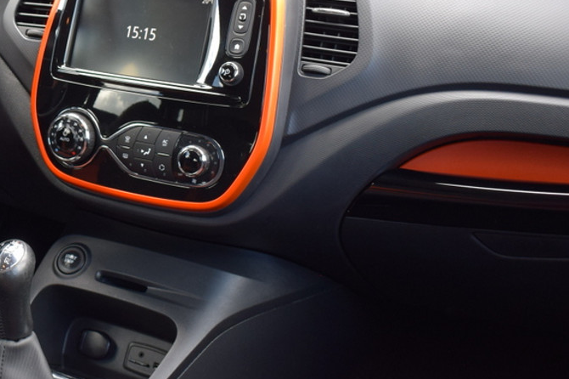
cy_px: 80
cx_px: -4
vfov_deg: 19.5
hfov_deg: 27.5
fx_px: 1090
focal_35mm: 69
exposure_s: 1/80
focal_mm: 22
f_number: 4.5
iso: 400
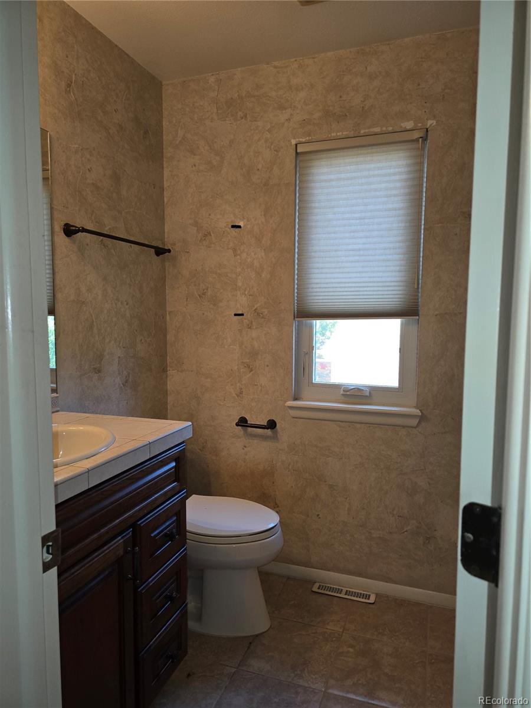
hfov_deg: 58.9
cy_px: 354
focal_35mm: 23
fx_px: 470
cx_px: 266
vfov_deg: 73.9
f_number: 1.7
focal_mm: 6.3
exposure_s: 1/60
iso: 50
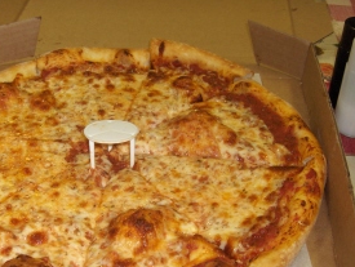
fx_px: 524
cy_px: 173
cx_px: 133
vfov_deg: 28.5
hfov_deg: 37.2
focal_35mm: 51
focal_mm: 8
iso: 100
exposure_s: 1/60
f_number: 2.8
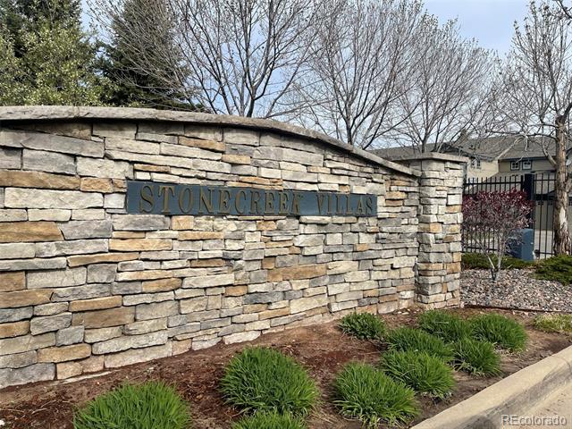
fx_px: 430
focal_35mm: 26
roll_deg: -1.1
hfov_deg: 67.3
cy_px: 214
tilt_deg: -0.4
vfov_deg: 53.1
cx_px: 286
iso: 32
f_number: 1.6
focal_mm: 5.1
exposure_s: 1/3788
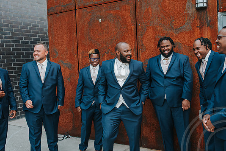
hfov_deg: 50.7
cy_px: 76
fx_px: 239
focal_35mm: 38
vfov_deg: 35.1
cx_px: 116
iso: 3200
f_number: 4
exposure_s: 1/2000
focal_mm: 35
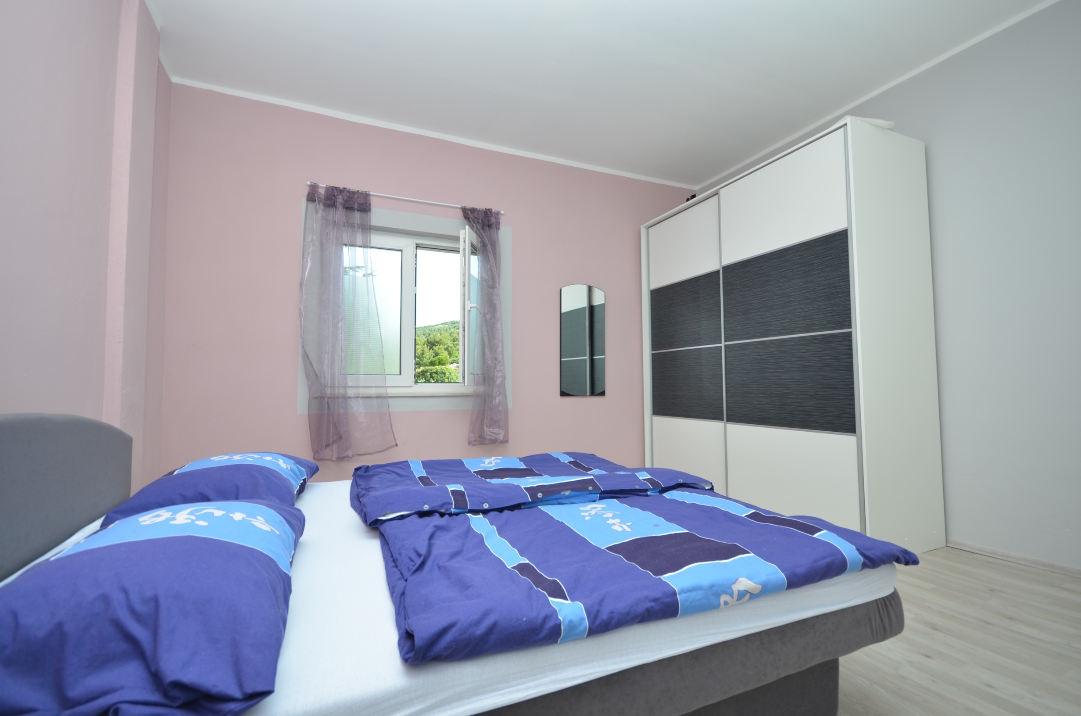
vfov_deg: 77.1
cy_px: 358
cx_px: 540
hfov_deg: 100.5
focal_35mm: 15
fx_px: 449
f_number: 6.3
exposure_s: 1/160
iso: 200
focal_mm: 10
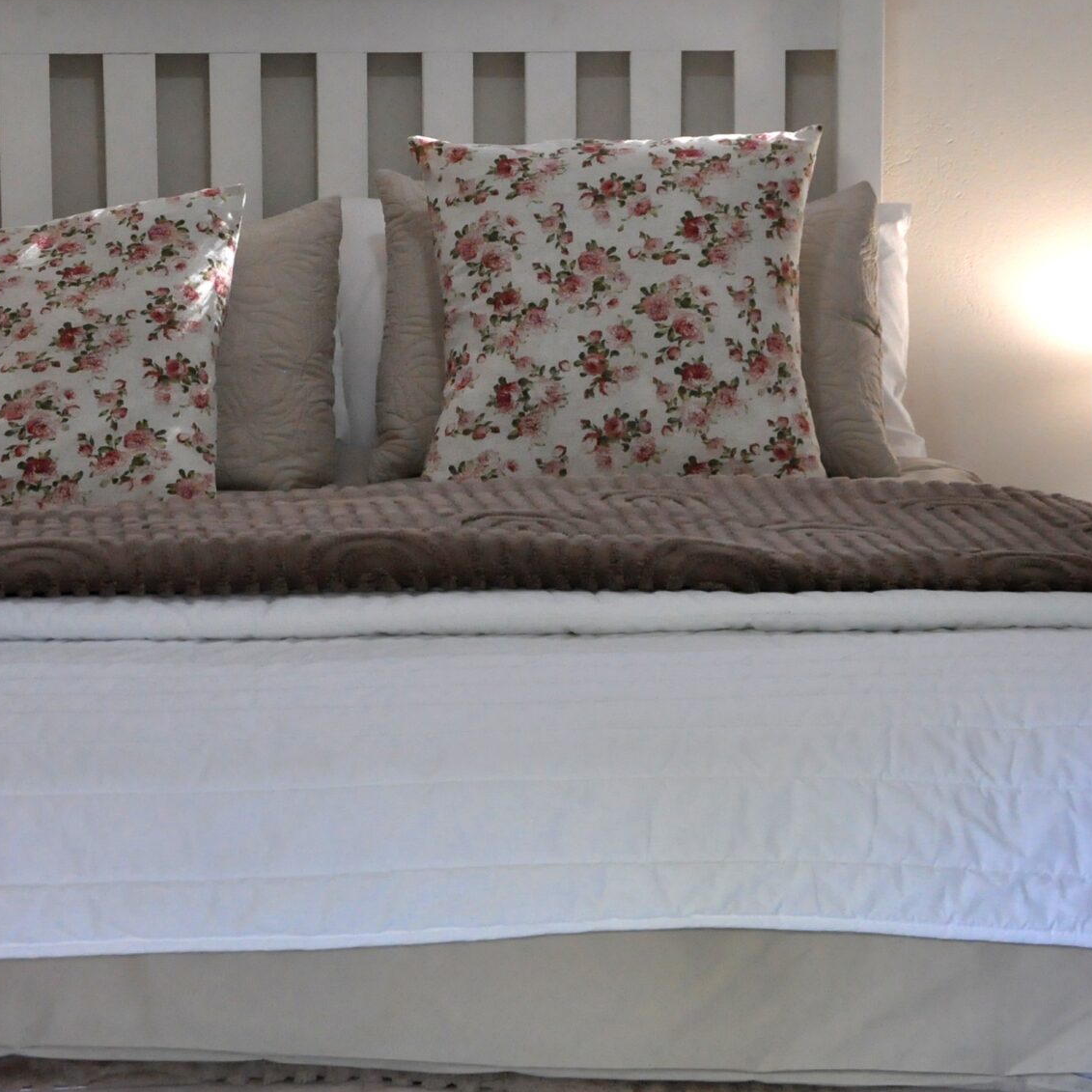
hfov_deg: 17.7
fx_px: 3498
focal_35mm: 98
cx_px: 392
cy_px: 408
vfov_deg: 17.7
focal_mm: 34
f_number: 7.1
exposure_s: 1/200
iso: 1600
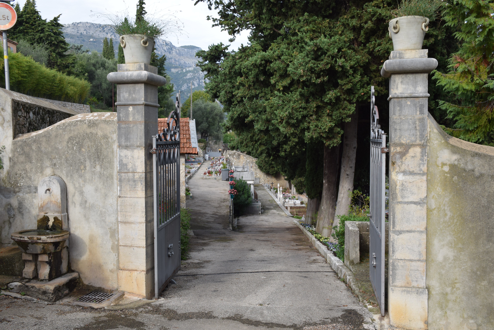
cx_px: 247
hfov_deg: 55.1
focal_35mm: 34
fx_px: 473
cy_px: 165
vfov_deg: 38.4
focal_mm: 23
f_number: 8
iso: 220
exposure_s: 1/250
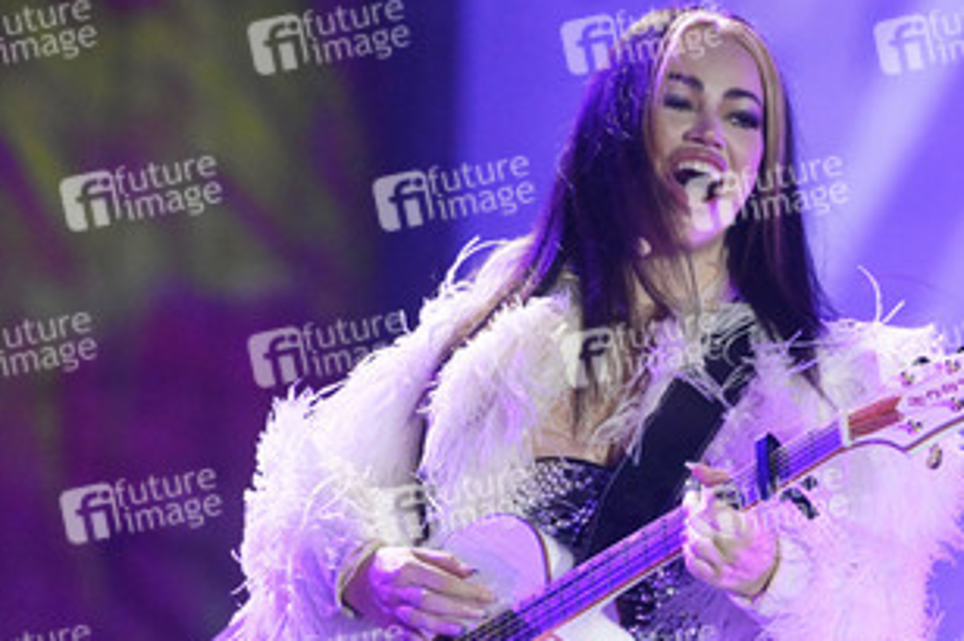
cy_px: 428
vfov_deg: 2.0
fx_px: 18814
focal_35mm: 703
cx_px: 684
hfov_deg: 2.9
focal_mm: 480
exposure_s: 1/800
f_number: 9
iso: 12800
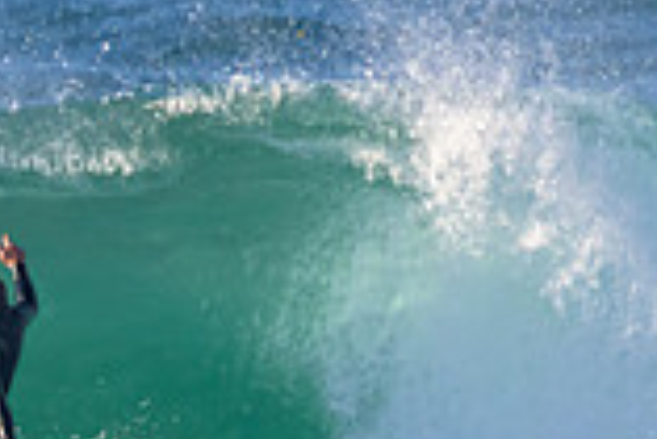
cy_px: 466
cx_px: -134
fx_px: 53831
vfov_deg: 0.5
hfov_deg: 0.7
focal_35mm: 2947
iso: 1250
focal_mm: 800
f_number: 11
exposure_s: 1/1250
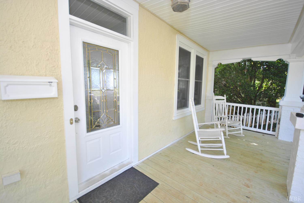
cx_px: 152
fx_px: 127
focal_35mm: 15
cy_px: 102
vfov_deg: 77.5
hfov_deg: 100.3
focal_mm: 10
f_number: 4.5
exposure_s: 1/80
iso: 200
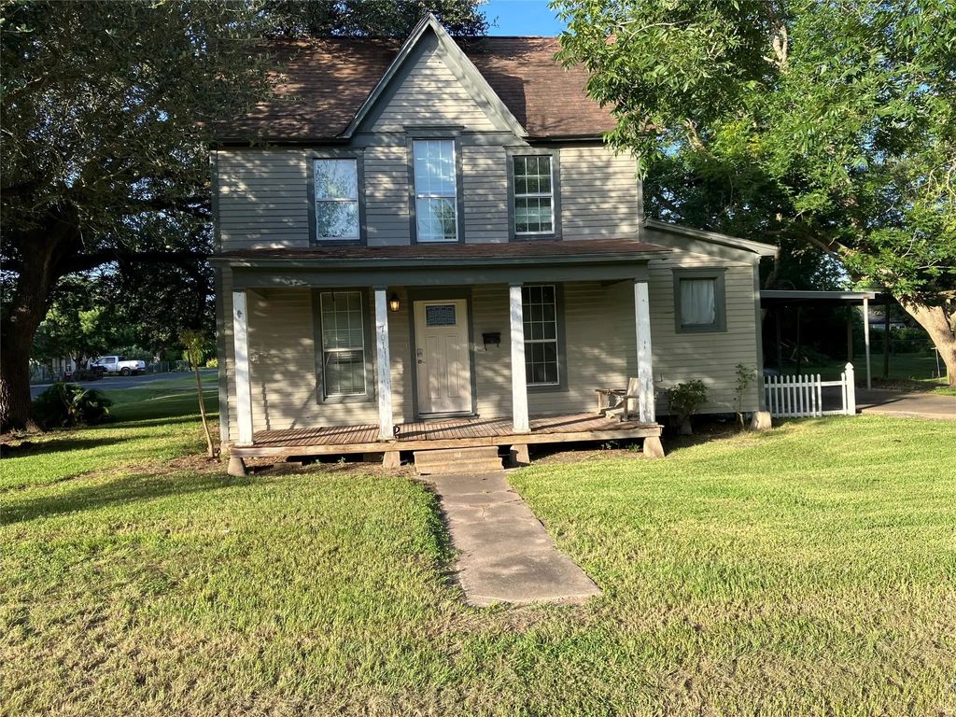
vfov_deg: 49.7
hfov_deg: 63.4
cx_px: 478
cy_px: 358
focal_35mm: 28
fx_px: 773
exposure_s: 1/463
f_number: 1.8
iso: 32
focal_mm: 3.99
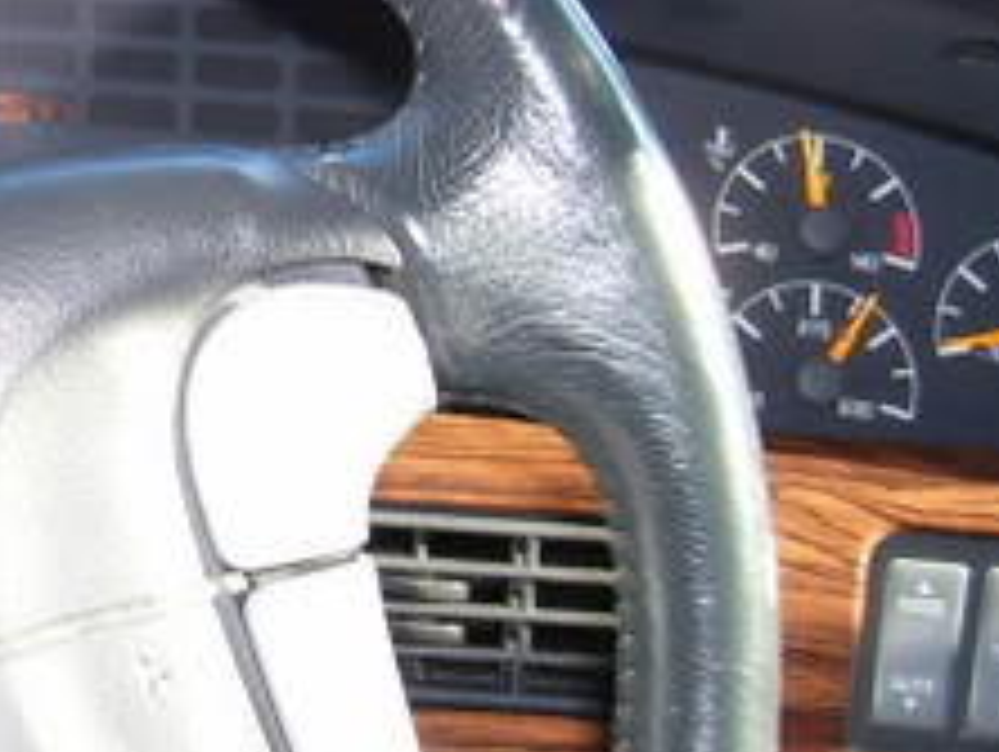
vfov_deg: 15.1
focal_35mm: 98
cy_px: 248
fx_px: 2831
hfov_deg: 18.6
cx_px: -302
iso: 80
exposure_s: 1/60
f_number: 2.7
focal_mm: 5.6
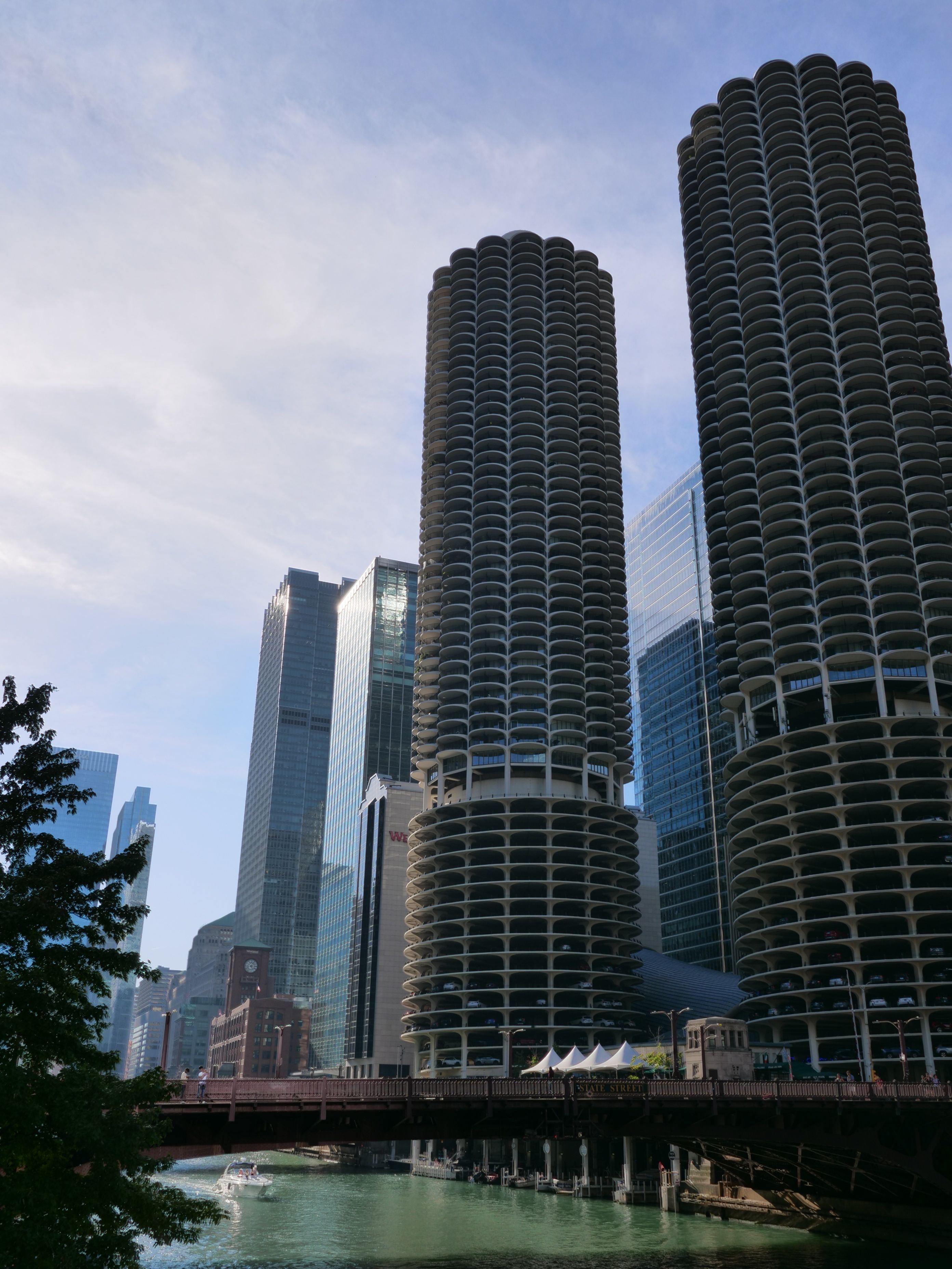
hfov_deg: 46.8
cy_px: 634
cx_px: 476
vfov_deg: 60.0
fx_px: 1100
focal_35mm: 30
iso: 200
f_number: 7.1
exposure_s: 1/640
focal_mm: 15
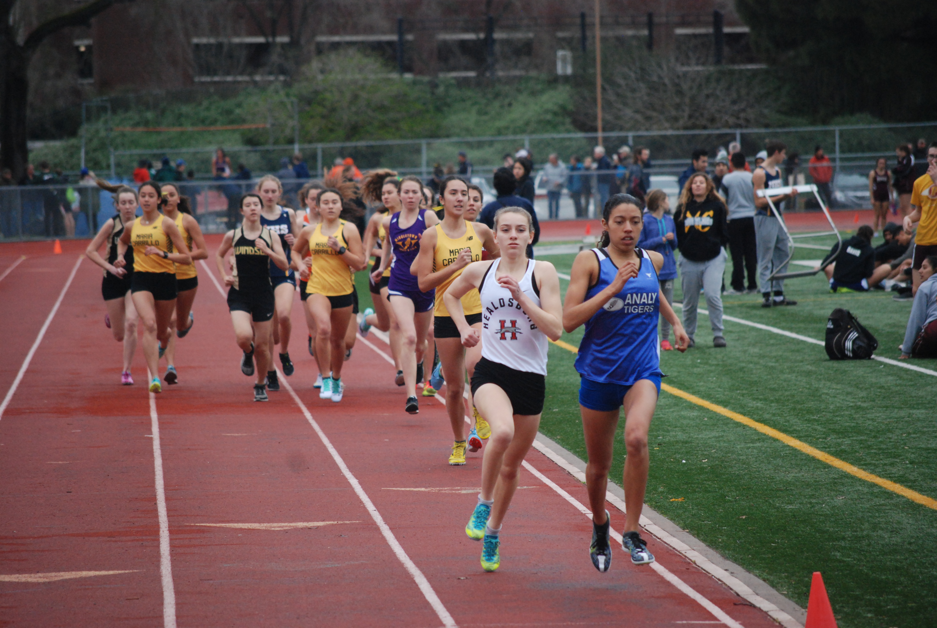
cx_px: 468
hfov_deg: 9.1
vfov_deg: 6.1
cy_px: 314
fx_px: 5863
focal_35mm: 225
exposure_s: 1/1250
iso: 1000
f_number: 5.3
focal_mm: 150
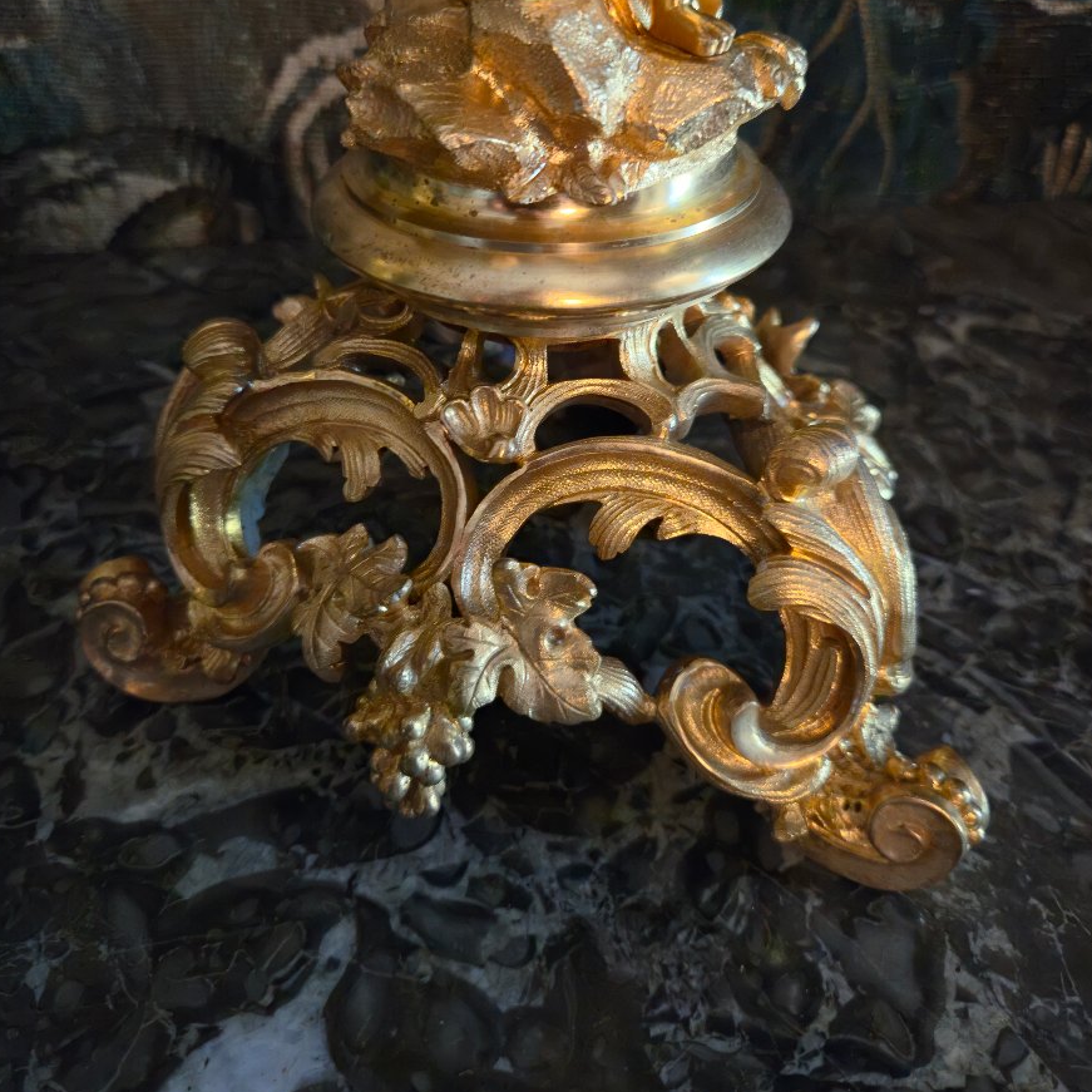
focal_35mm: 28
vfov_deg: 57.0
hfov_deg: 57.3
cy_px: 458
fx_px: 999
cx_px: 532
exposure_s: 1/25
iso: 800
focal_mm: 5.4
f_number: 1.8
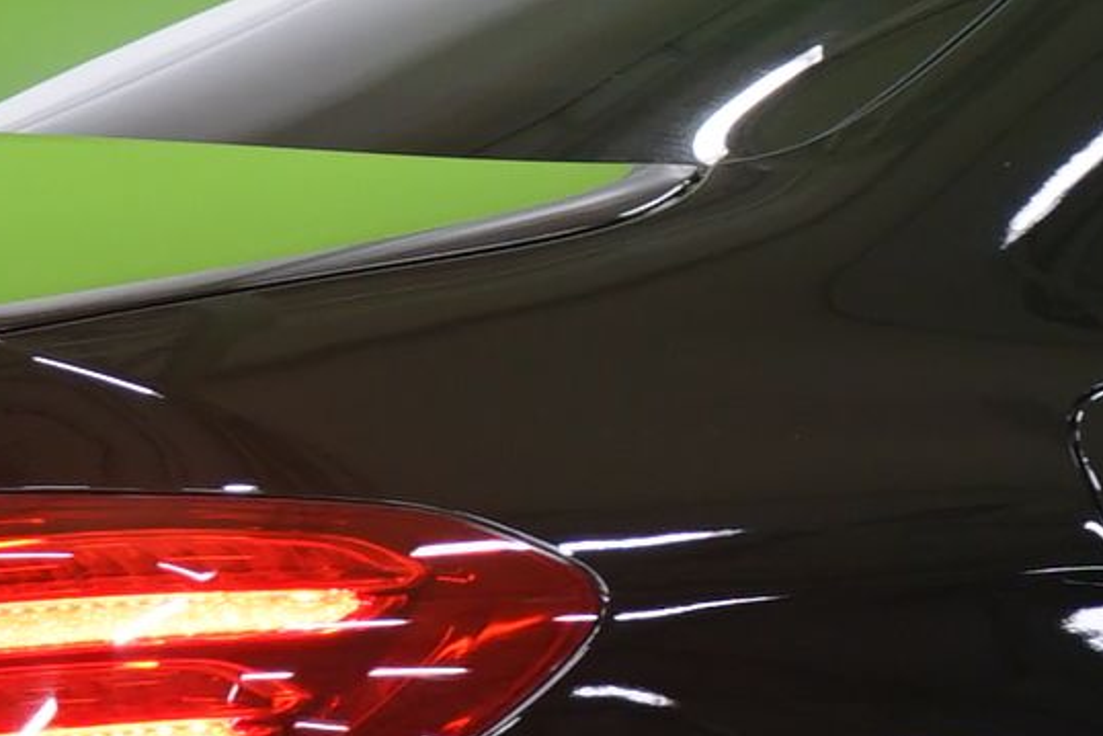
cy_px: 260
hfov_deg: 5.8
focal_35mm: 351
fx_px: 10756
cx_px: 1386
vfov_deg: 3.9
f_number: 5
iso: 400
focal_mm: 48
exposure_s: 1/6
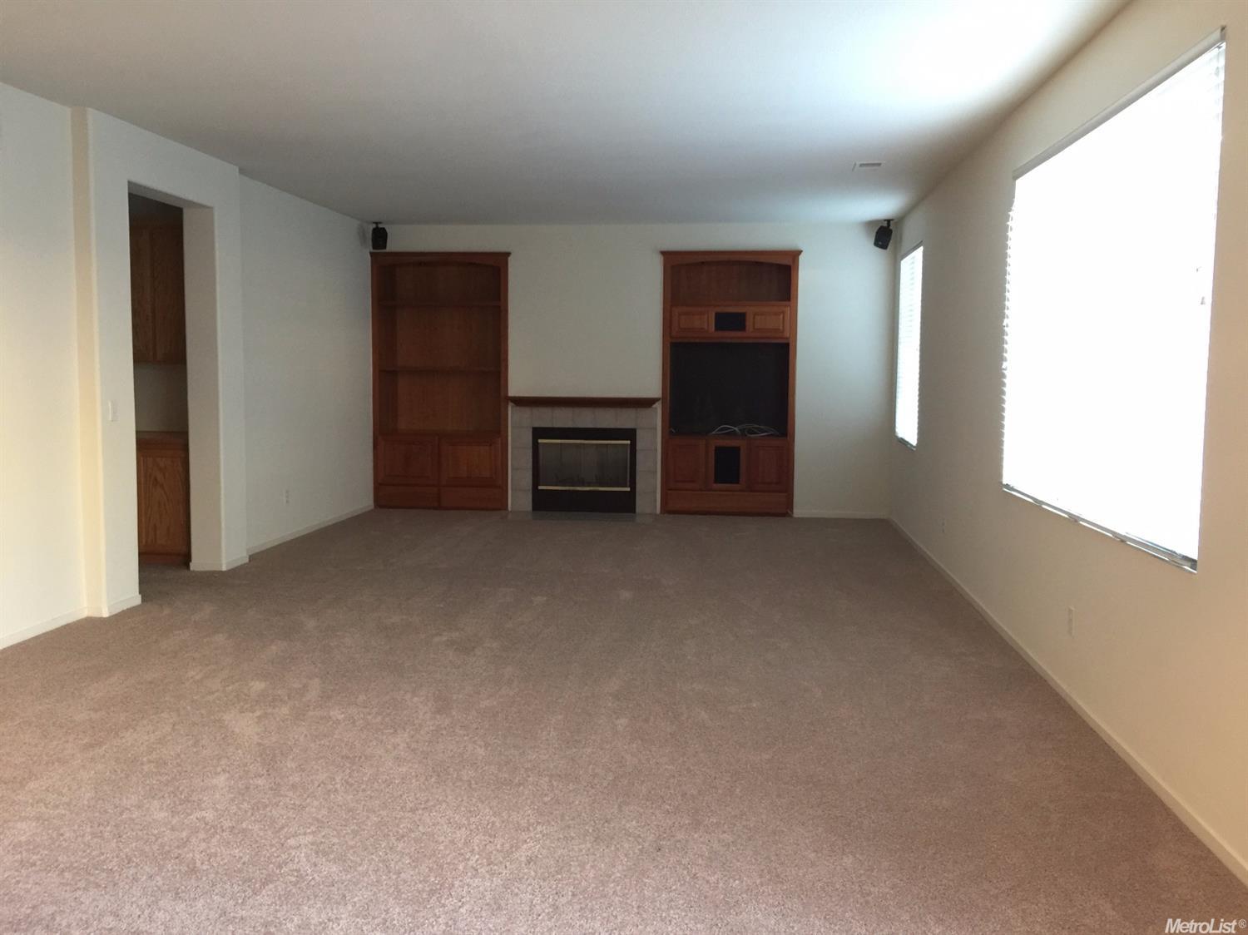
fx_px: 1045
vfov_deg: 48.2
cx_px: 624
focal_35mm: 29
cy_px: 468
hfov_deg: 61.7
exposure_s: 1/10
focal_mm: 4.15
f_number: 2.2
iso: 100
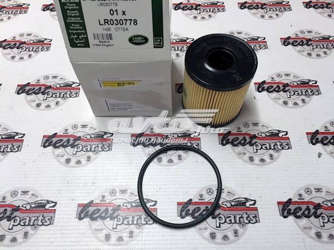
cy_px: 125
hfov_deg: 61.7
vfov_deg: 48.2
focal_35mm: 29
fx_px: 280
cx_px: 167
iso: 80
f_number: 2.2
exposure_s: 1/33
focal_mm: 4.15
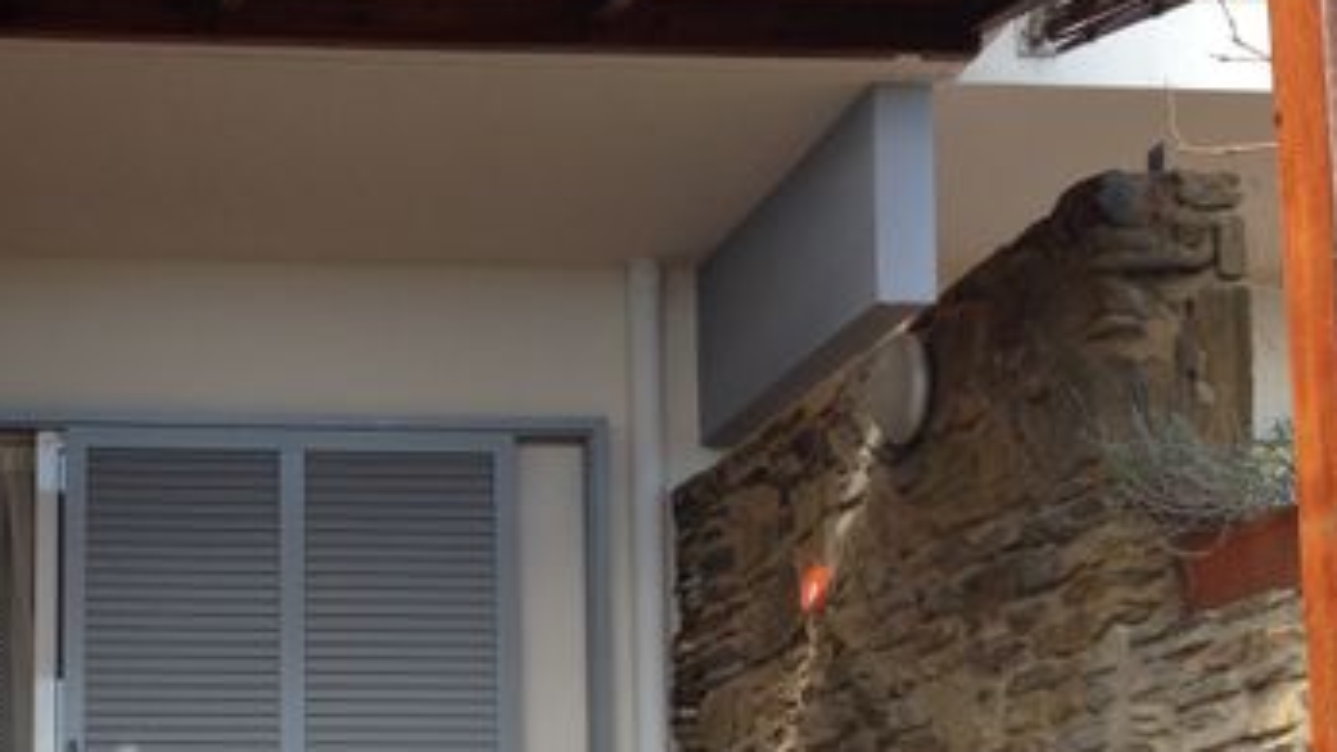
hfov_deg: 30.8
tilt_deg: +4.1
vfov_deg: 17.8
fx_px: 2339
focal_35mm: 66
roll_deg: +0.5
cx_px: 208
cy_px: 756
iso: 50
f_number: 2.4
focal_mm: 4.28
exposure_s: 1/403
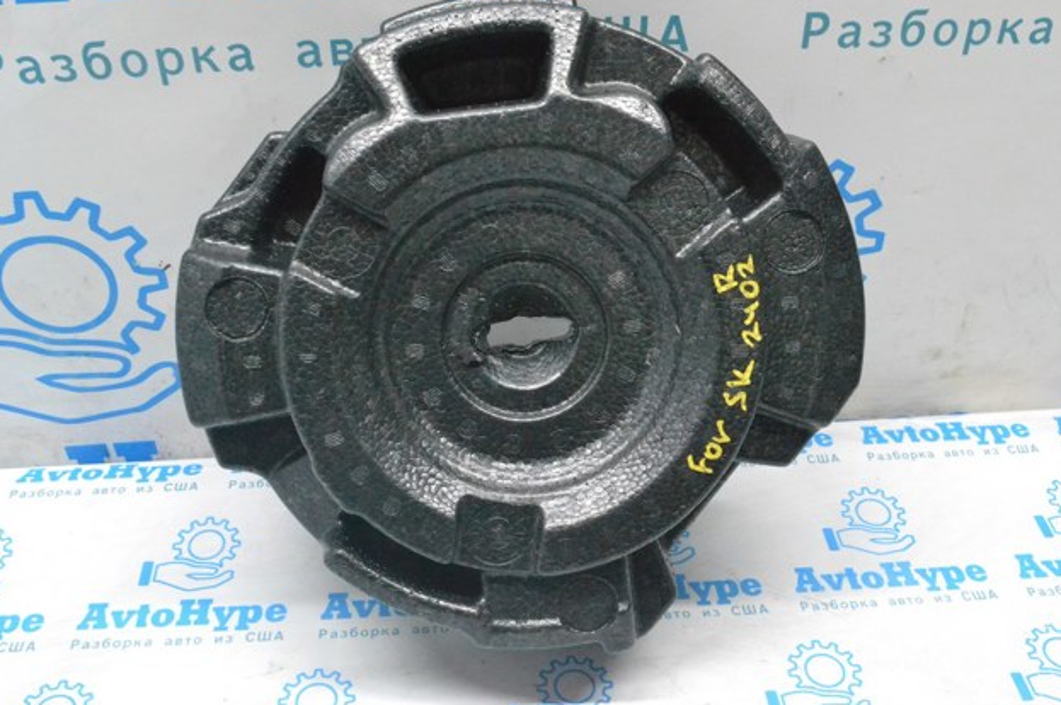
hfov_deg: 51.9
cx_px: 536
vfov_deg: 35.9
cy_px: 349
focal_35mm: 37
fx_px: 1089
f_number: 9
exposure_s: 1/160
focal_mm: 24
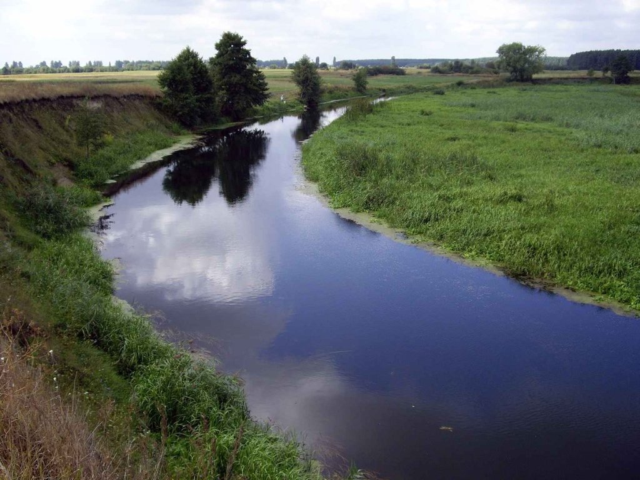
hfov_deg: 49.0
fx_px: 703
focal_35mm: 38
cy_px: 240
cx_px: 320
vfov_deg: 37.7
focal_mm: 7.9
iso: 100
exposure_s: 1/200
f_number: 5.6
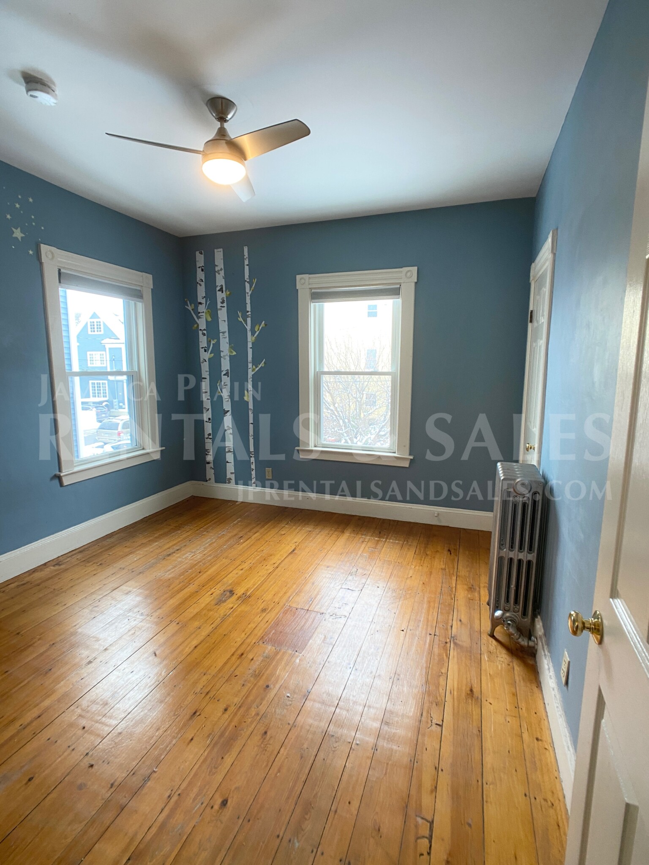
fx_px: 650
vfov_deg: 67.3
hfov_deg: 53.1
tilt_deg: -7.3
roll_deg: -0.1
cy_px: 432
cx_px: 324
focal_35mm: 26
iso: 100
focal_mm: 4.25
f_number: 1.8
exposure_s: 1/60
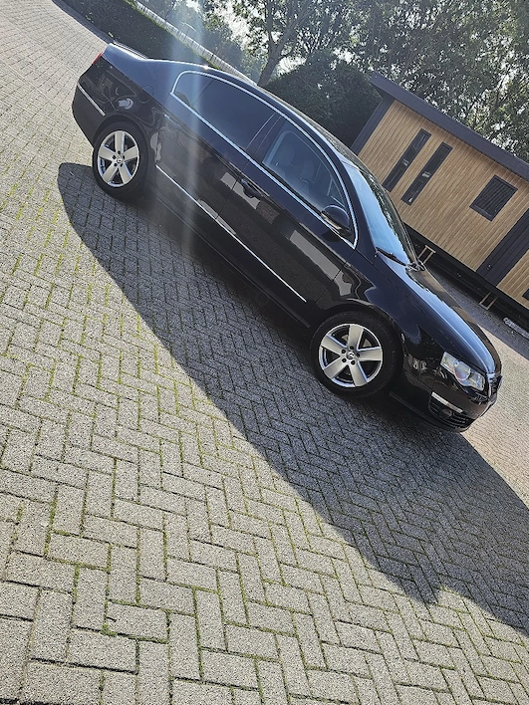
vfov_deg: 67.3
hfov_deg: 53.0
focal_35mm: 26
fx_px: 530
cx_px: 246
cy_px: 359
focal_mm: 6.3
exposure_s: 1/294
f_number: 1.7
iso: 10
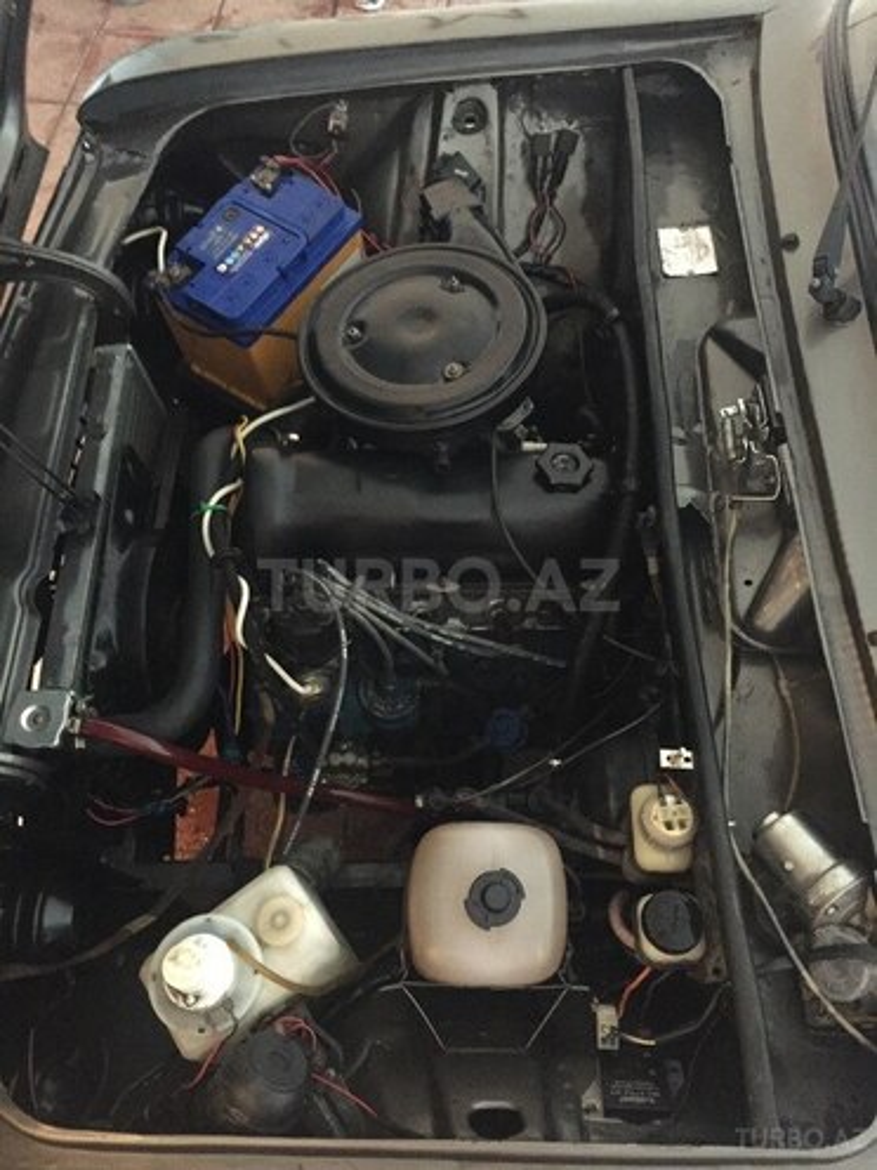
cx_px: 438
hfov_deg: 48.2
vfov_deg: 61.7
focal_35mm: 29
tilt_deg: -62.9
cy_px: 585
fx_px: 980
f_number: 2.2
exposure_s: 1/17
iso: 800
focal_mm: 4.15
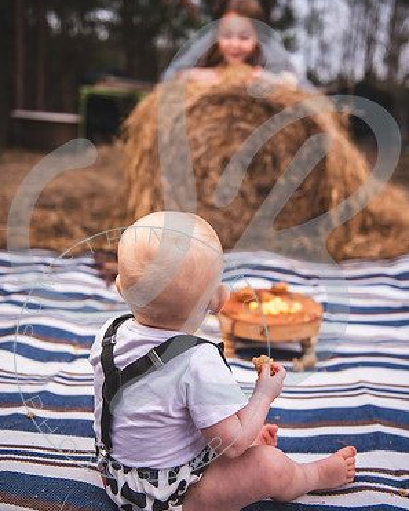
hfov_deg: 36.5
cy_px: 249
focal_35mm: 41
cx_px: 204
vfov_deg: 44.8
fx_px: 620
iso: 200
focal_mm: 36
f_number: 2.8
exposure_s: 1/250
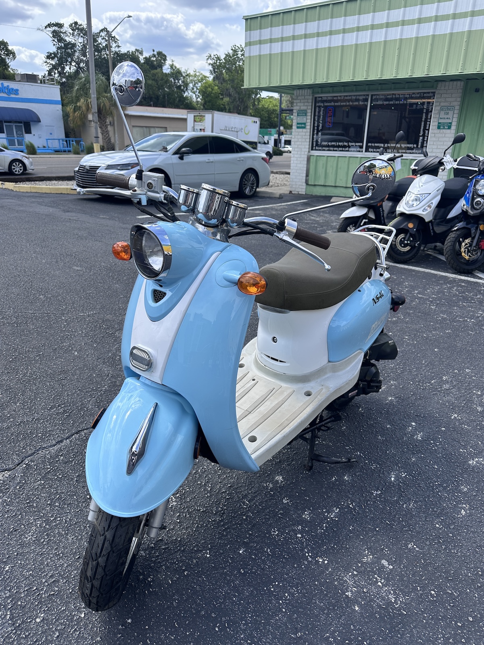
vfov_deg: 71.6
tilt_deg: -22.2
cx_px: 242
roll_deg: -1.3
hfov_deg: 56.8
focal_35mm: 24
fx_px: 447
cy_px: 322
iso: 80
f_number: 1.78
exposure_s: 1/2410
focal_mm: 6.86
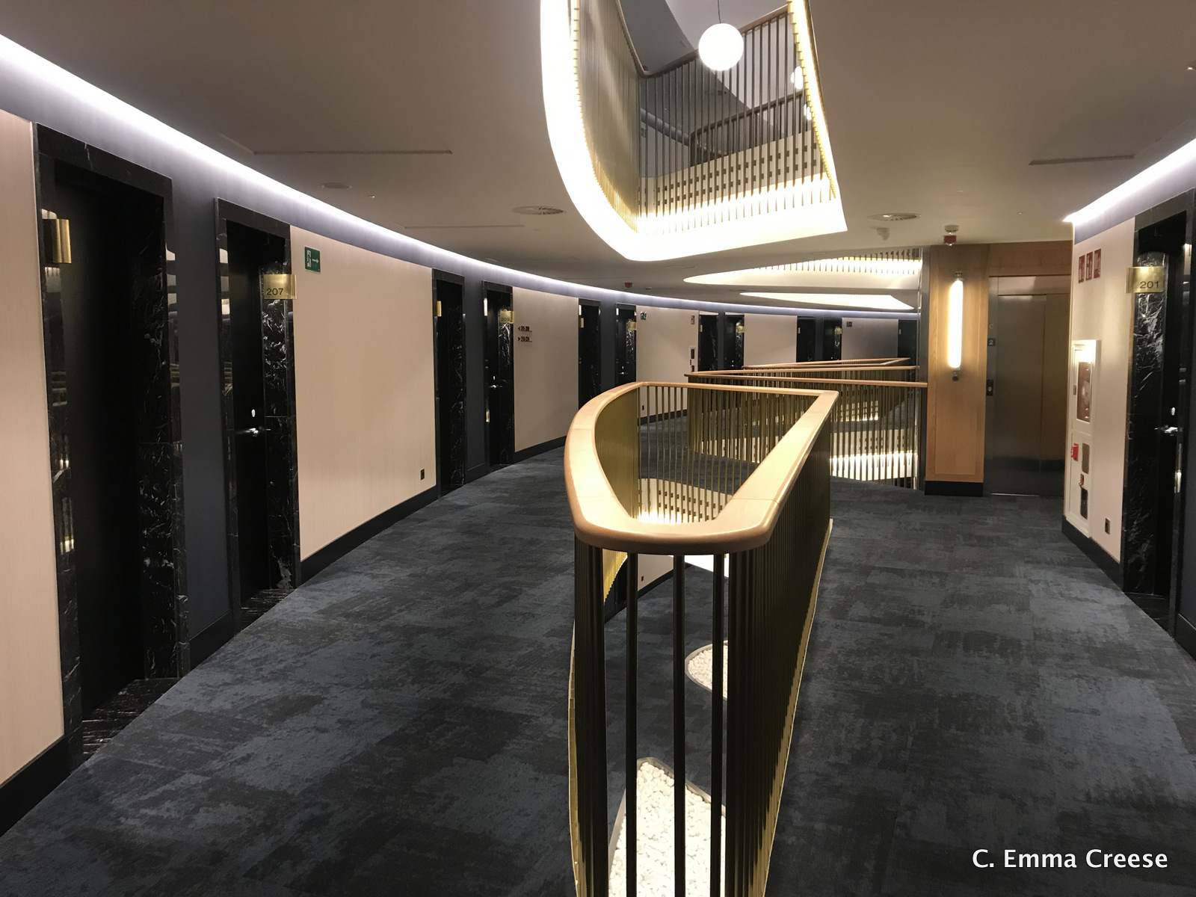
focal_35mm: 28
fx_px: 967
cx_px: 598
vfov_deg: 49.7
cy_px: 448
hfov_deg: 63.4
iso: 64
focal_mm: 3.99
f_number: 1.8
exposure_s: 1/17
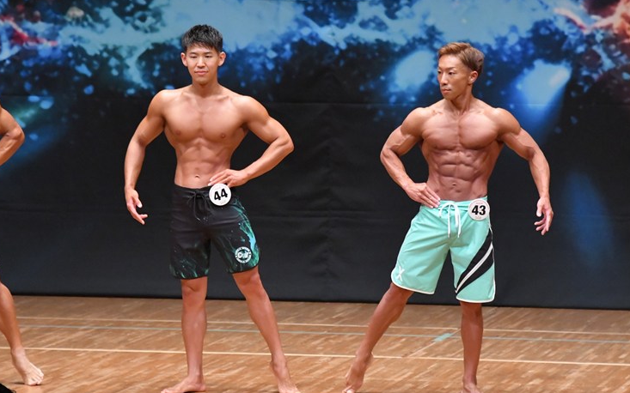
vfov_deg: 4.5
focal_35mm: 291
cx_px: 322
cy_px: 213
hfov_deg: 7.2
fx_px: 4996
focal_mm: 180
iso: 8000
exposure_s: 1/400
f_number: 5.6
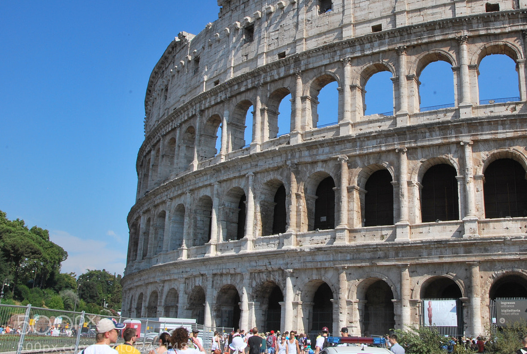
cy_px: 152
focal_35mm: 41
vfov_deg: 33.0
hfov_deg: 47.2
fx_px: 596
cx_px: 331
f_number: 22
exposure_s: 1/60
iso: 200
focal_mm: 21
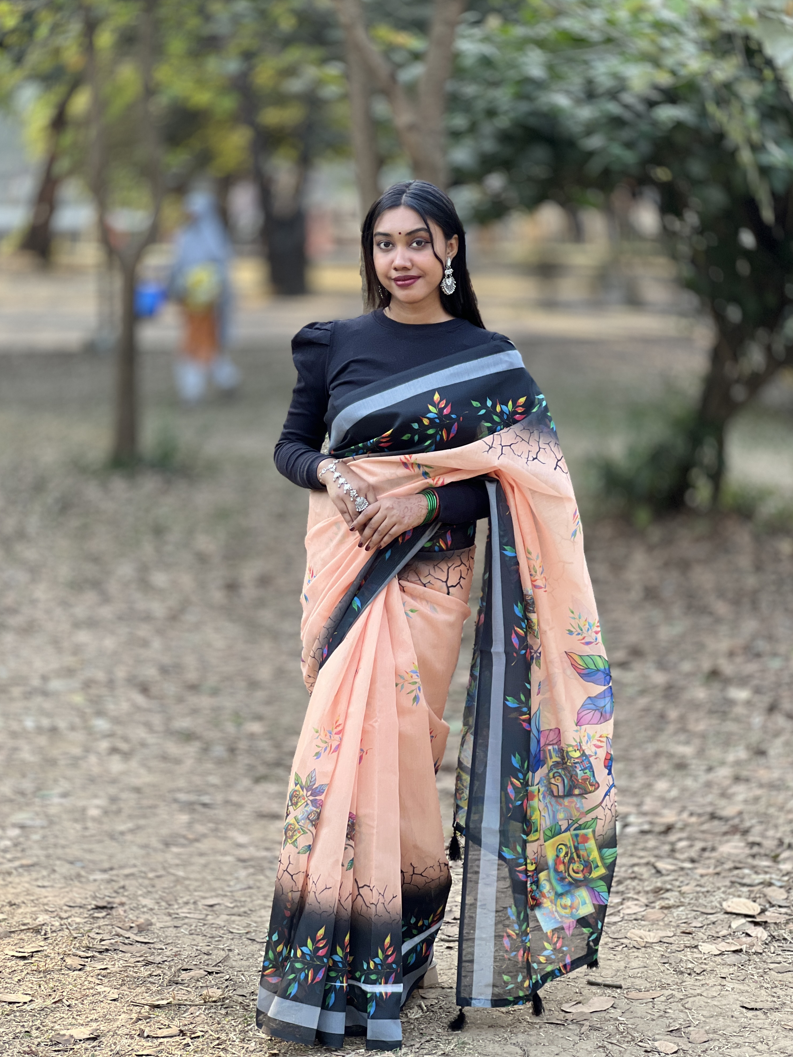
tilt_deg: -7.0
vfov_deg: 25.0
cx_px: 394
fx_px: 2382
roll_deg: -0.6
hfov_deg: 18.9
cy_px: 529
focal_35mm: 78
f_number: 2.8
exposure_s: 1/121
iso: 100
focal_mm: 9
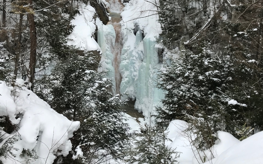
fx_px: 280
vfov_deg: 32.1
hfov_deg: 50.4
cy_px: 39
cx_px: 132
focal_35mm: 39
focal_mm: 3.99
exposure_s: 1/798
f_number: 1.8
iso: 20
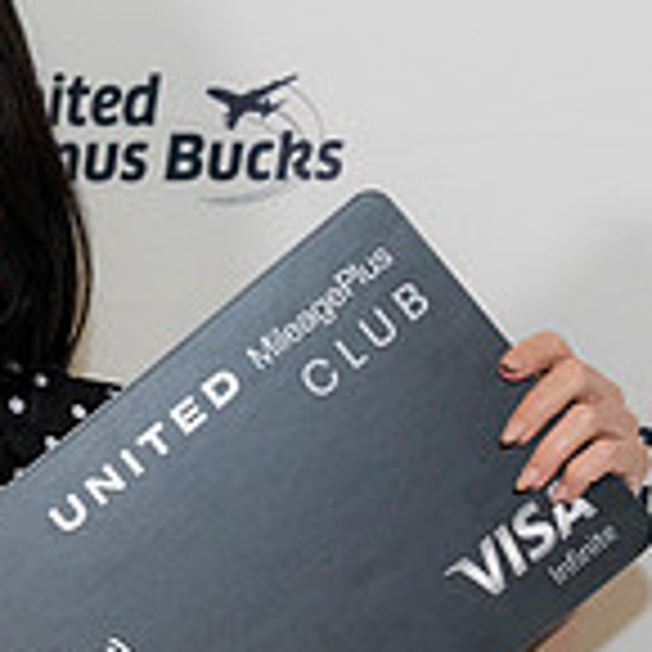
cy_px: 618
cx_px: 18
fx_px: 5924
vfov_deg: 6.3
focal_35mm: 278
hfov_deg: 6.3
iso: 2500
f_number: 4
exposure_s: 1/80
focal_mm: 82
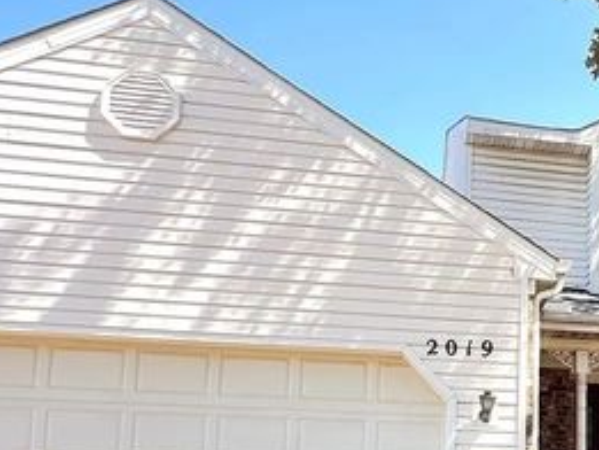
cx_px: 617
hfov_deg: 33.8
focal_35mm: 51
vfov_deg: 27.1
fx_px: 883
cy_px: 441
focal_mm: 1.57
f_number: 1.8
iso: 32
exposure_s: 1/152
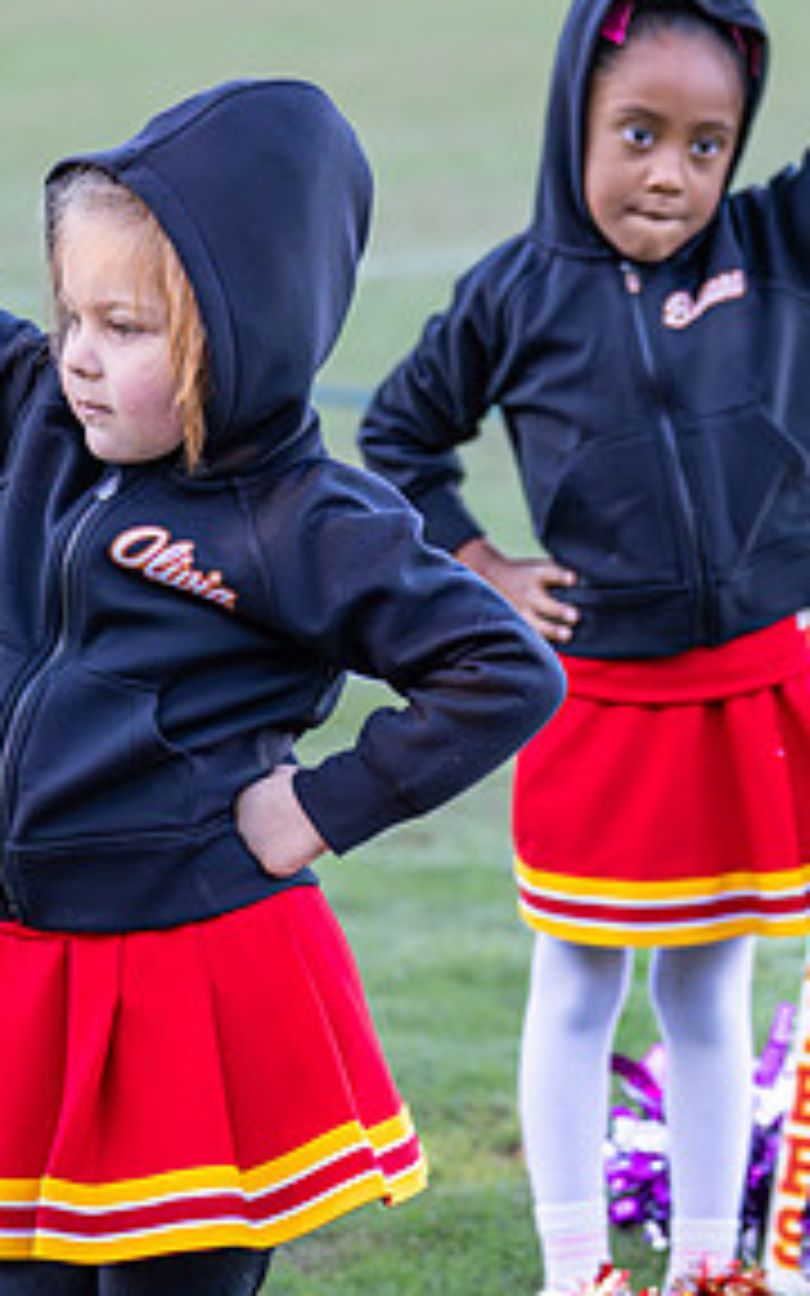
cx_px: 28
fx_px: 6676
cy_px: 587
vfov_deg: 11.1
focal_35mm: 189
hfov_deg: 6.9
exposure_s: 1/1600
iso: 1600
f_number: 2.8
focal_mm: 70
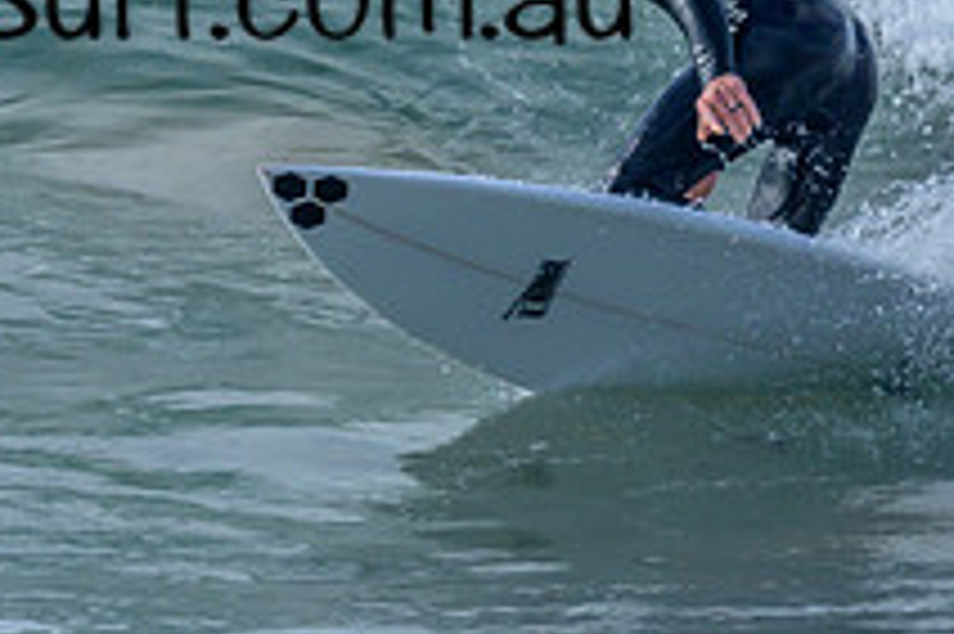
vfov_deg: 0.5
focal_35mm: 2782
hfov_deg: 0.7
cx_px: -111
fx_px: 73664
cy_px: -127
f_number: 6.3
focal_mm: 800
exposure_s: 1/2000
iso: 280
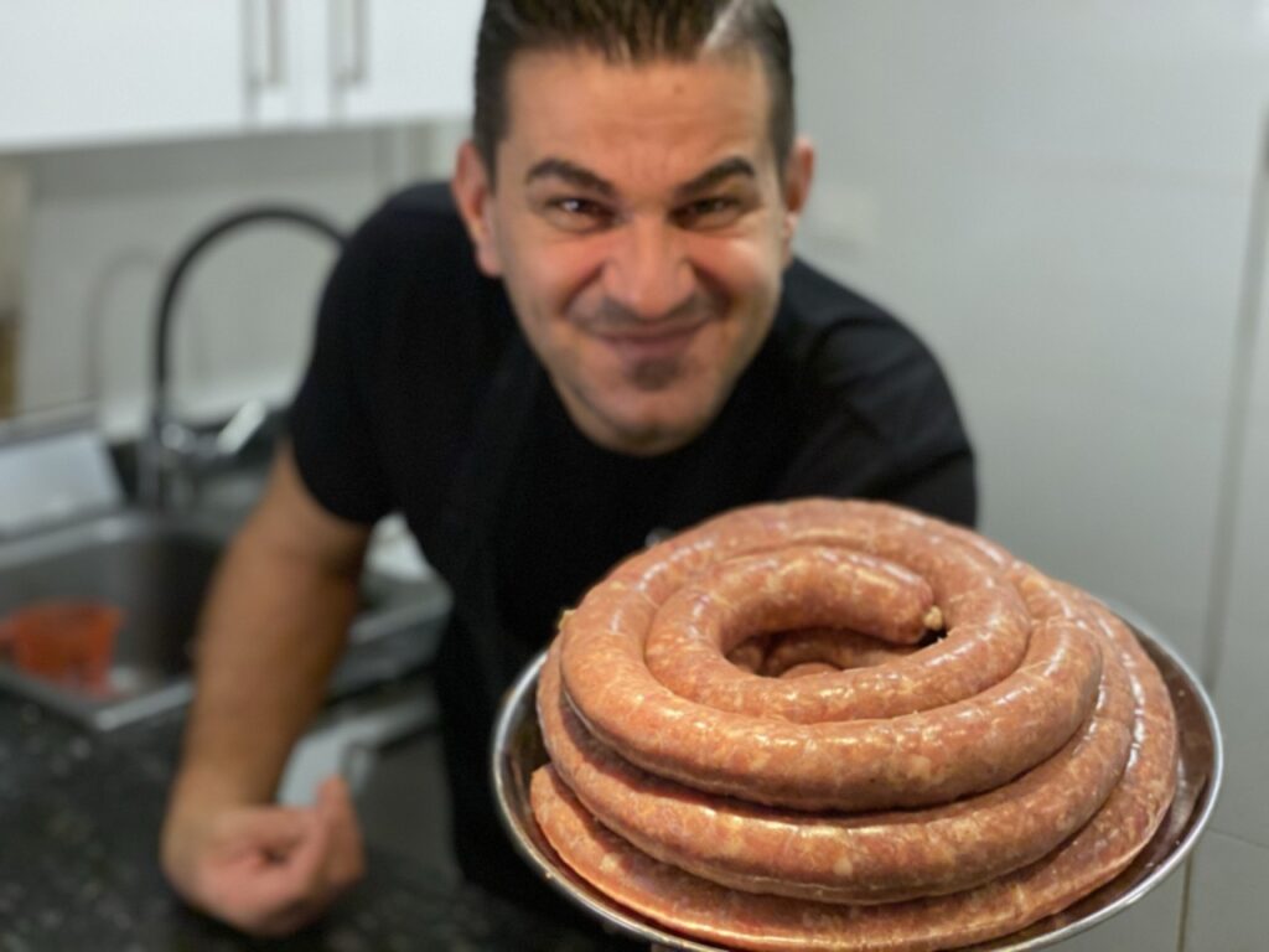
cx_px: 634
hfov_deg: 36.8
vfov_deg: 28.0
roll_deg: -1.8
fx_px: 1906
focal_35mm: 52
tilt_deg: -15.5
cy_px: 476
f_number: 2
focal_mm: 6
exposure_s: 1/109
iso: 250
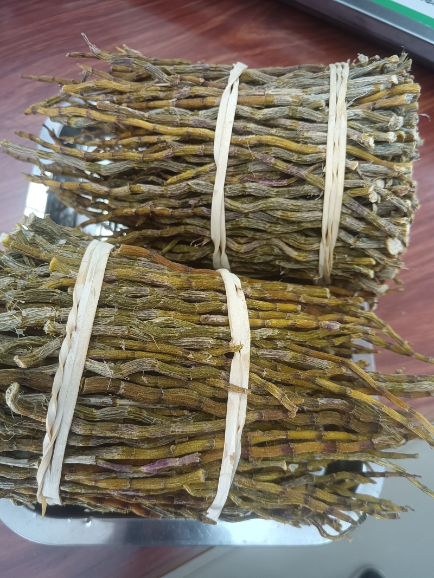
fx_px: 451
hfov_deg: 51.3
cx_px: 217
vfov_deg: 65.3
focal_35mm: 27
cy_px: 289
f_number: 1.9
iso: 369
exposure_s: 1/50
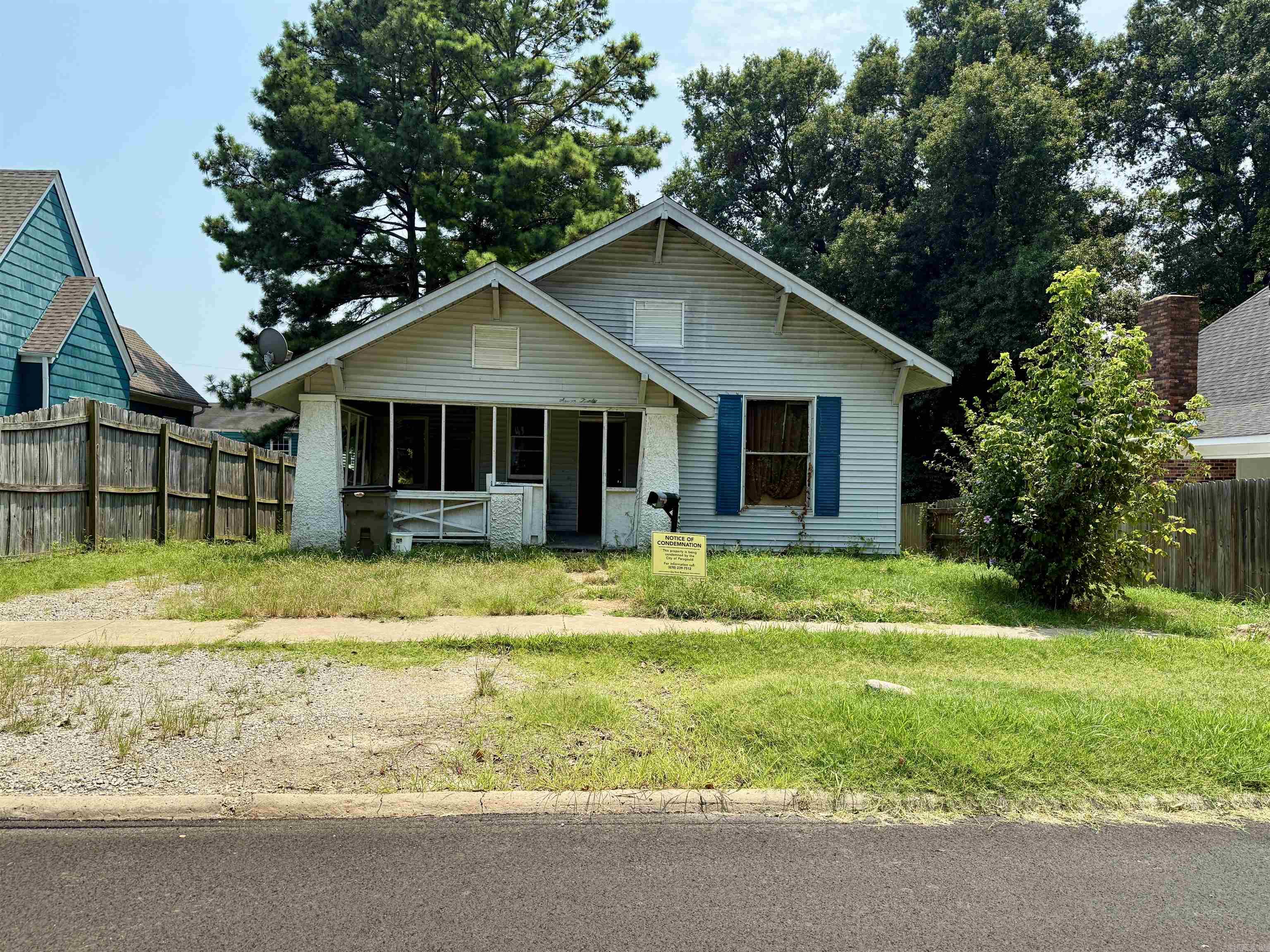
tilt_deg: +0.9
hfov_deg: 71.6
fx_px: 880
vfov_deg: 56.8
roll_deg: -1.1
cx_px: 635
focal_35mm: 24
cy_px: 476
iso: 100
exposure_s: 1/1337
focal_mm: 6.76
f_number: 1.78
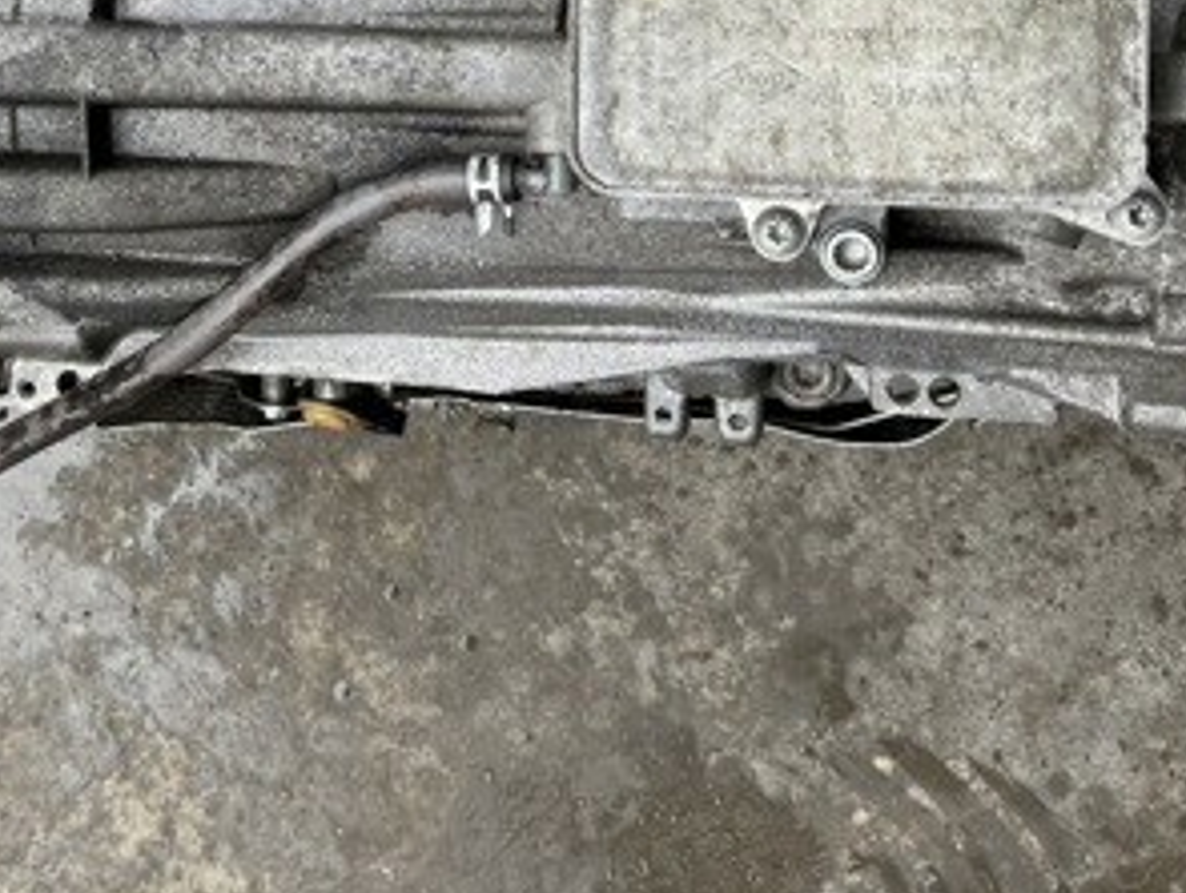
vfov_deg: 27.1
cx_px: 277
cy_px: 80
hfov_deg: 35.8
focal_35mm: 52
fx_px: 1784
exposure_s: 1/121
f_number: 1.78
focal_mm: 6.76
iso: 100
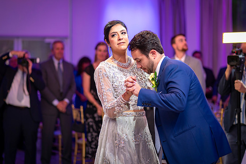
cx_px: 116
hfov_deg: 20.6
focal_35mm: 99
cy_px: 77
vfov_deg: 13.8
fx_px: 677
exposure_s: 1/320
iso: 500
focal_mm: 85
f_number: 2
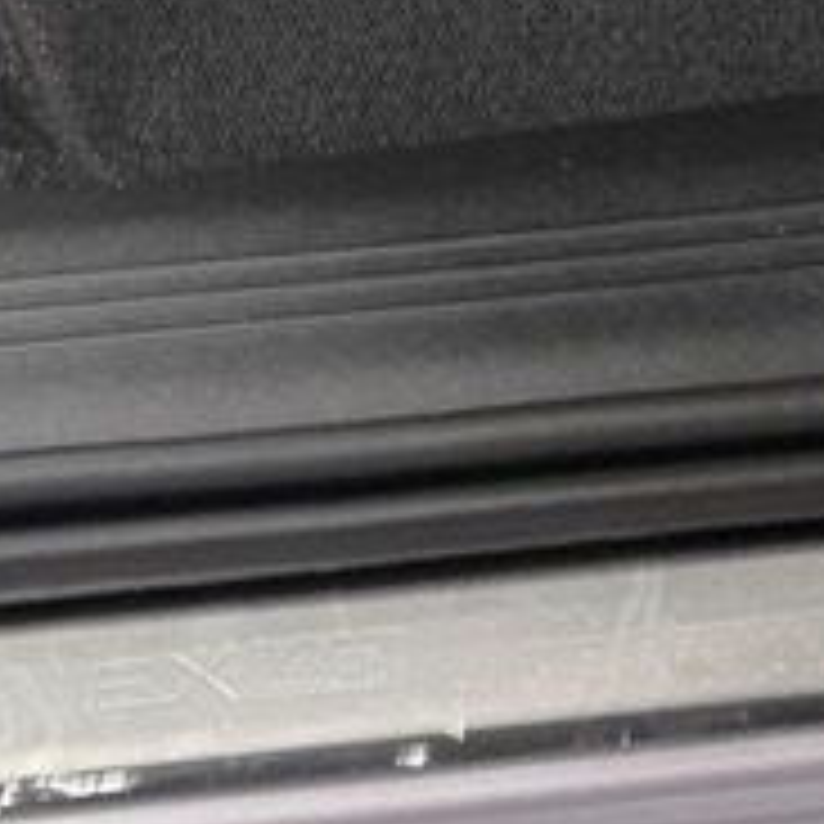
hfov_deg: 10.3
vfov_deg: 9.2
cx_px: -693
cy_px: -1450
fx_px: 4309
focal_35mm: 160
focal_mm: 5.4
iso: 160
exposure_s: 1/51
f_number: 1.8
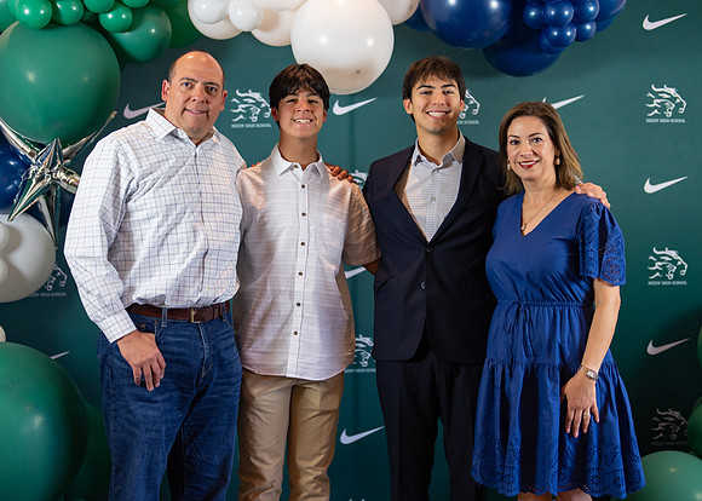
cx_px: 360
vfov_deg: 24.8
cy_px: 237
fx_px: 1138
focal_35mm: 57
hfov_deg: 34.3
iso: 500
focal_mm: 50
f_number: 1.2
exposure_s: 1/400
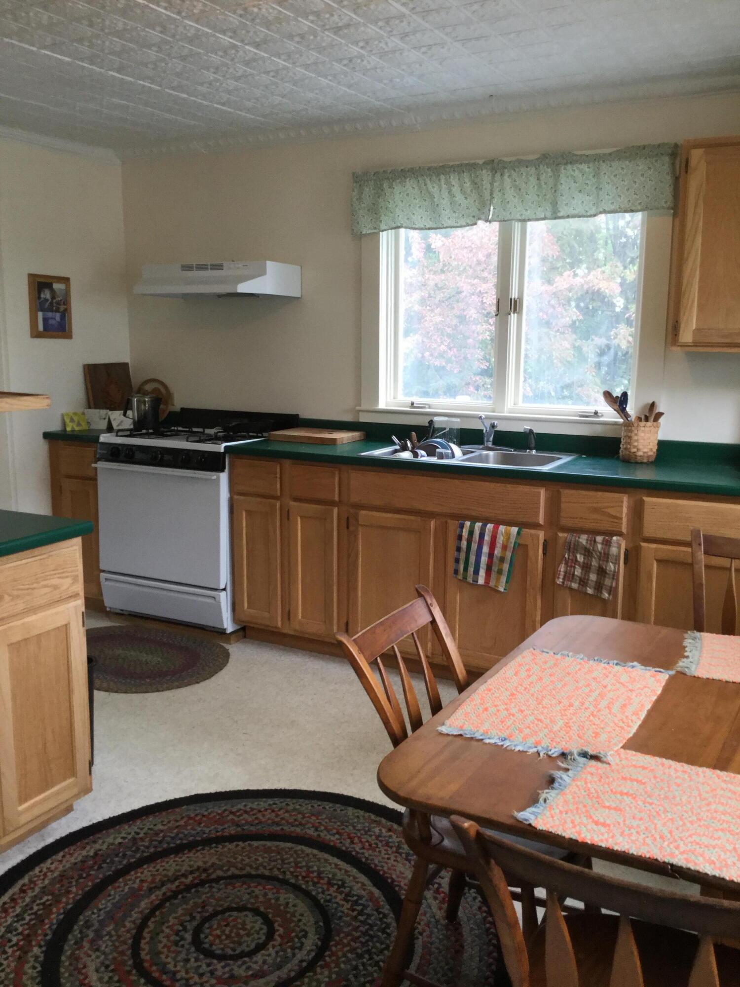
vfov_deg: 58.4
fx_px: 884
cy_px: 494
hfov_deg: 45.4
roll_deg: +1.3
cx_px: 370
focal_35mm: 31
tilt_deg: -9.9
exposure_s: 1/40
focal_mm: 3.3
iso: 25
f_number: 2.4
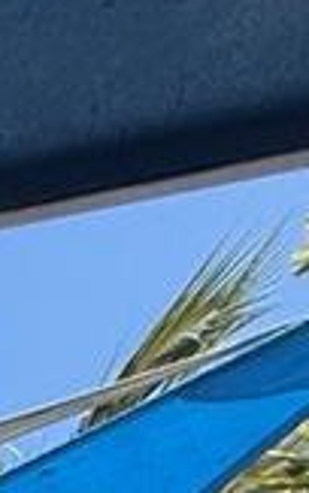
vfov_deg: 10.2
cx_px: -897
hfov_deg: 8.0
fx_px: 1467
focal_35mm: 109
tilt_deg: -11.6
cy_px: 1633
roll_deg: -0.1
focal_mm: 2.22
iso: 50
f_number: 2.2
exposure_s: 1/1368
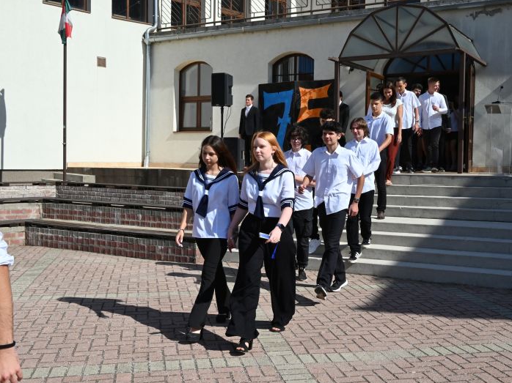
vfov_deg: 33.6
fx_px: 636
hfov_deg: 43.8
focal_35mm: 43
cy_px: 194
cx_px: 293
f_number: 18
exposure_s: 1/1250
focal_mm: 39
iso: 1600
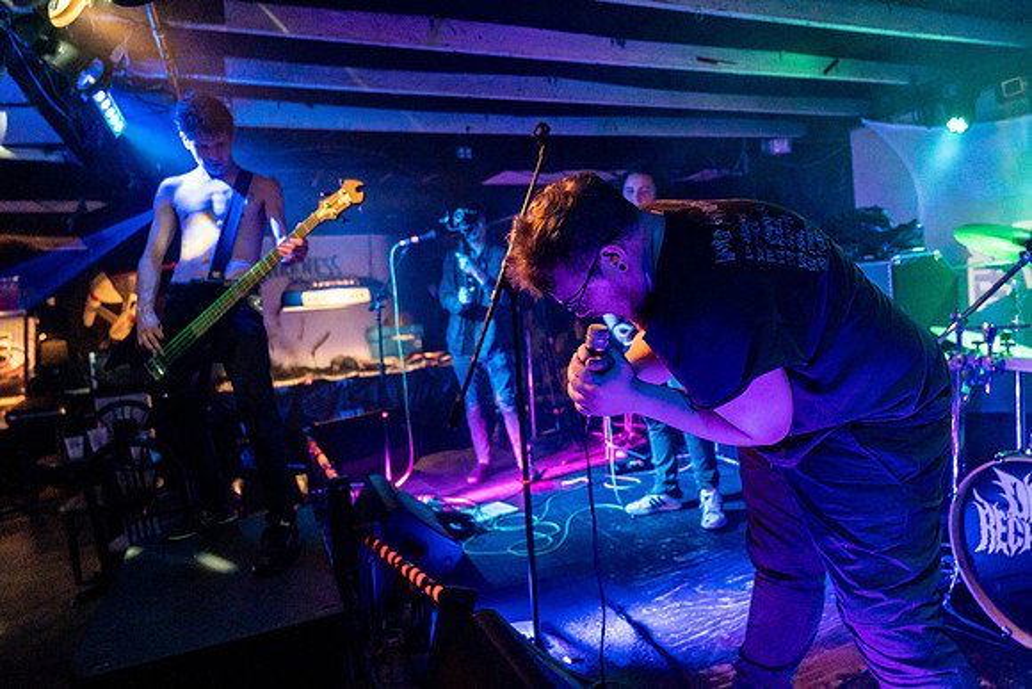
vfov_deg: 53.7
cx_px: 569
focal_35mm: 24
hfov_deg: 74.2
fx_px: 679
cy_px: 323
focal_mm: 21
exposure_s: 1/200
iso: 3200
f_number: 2.8
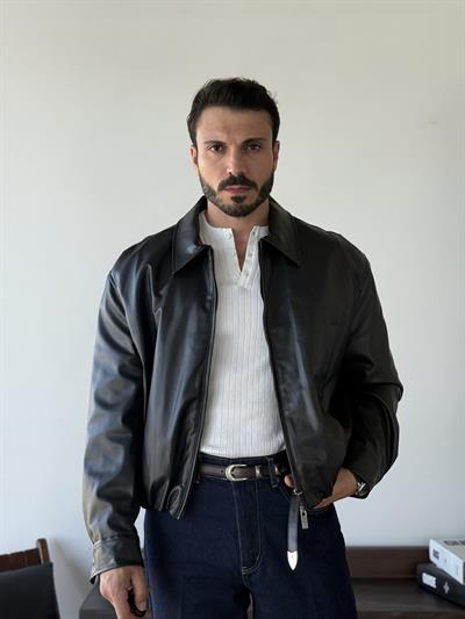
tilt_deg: +2.0
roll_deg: +0.2
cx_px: 232
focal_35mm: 48
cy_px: 310
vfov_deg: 39.6
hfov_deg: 30.3
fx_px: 859
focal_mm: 6.76
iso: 80
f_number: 1.78
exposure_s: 1/281
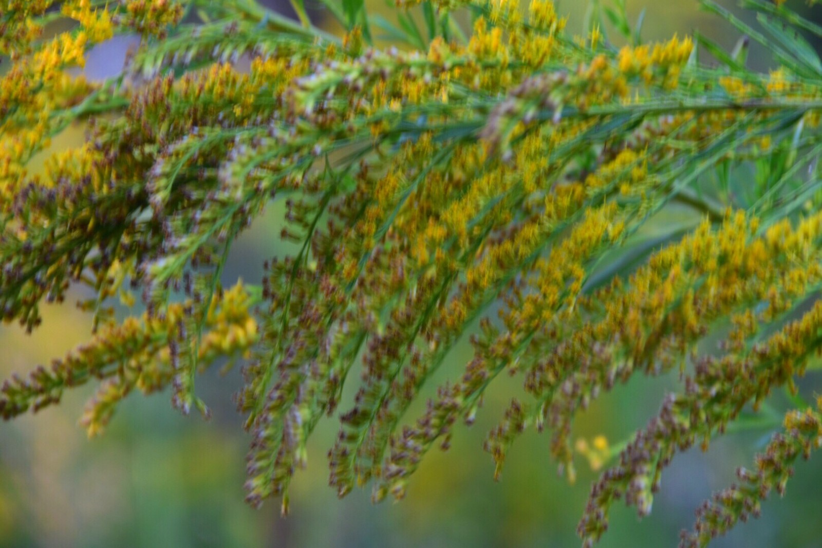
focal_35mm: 300
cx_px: 411
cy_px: 274
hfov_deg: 6.9
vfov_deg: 4.6
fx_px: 6848
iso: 100
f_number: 8
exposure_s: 1/13
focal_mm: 200
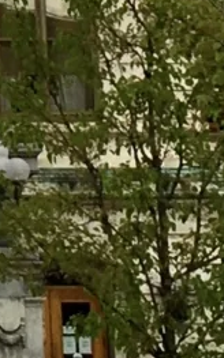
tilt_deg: +17.4
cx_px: -430
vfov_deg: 6.8
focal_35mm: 299
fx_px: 2925
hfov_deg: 4.2
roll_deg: +1.2
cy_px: -407
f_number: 2.2
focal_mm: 4.15
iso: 25
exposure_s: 1/962
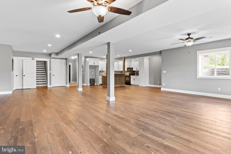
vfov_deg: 67.4
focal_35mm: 18
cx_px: 116
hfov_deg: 90.0
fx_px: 115
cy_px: 77
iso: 500
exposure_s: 1/3
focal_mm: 18
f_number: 8
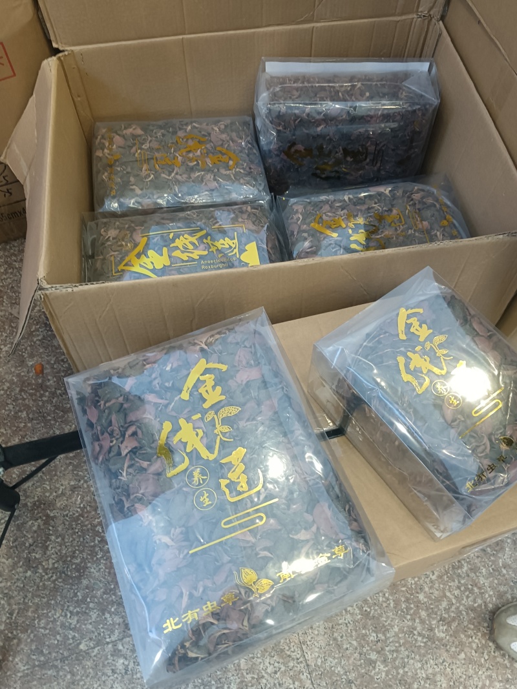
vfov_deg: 65.3
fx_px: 538
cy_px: 344
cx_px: 258
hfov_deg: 51.3
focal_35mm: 27
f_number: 1.9
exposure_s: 1/33.3
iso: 867
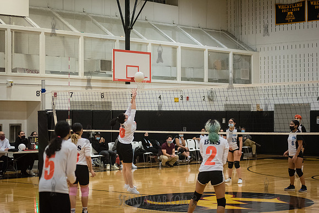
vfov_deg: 17.1
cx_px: 160
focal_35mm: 80
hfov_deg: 25.4
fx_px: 709
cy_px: 106
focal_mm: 80
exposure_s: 1/400
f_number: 3.2
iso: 5000
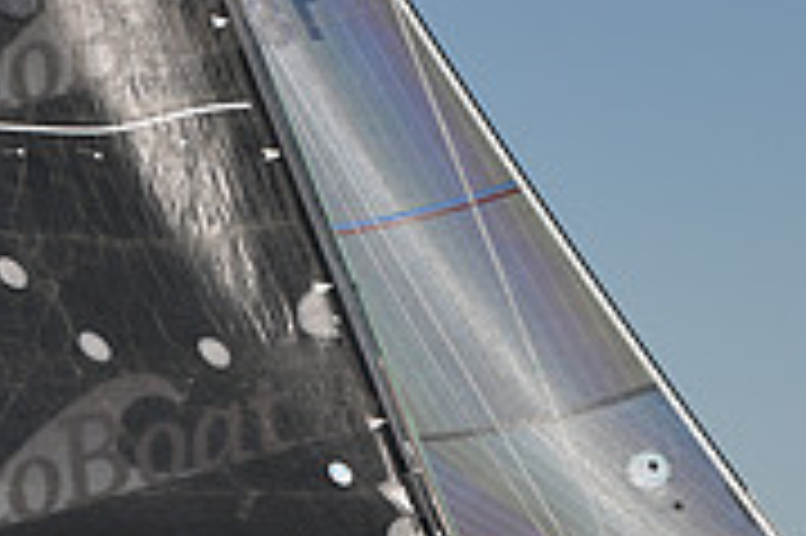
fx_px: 6666
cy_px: 637
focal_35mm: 298
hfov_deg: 6.9
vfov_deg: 4.6
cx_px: 648
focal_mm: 92
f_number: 3.5
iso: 250
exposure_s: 1/1600
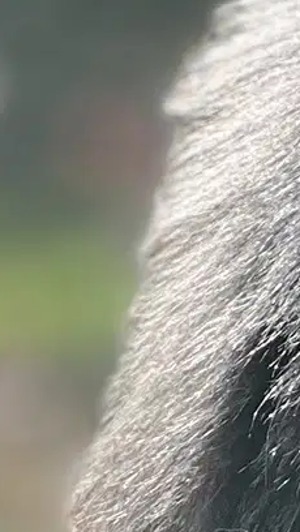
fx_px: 7426
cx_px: 1147
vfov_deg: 4.1
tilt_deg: -10.5
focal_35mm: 526
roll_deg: +3.1
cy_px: 572
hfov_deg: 2.3
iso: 40
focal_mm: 9
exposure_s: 1/144
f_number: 2.8
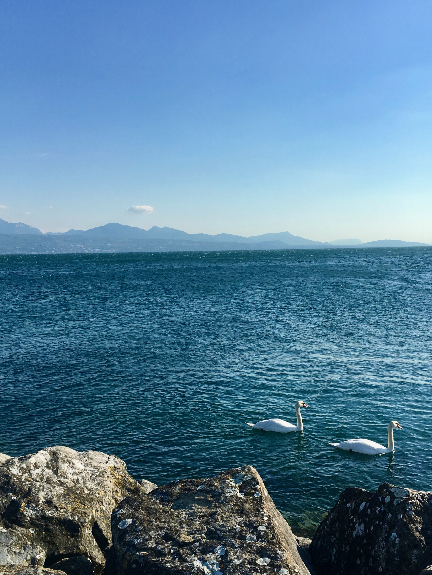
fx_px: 616
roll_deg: +2.2
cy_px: 305
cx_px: 213
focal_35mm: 37
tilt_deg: -4.3
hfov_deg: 38.7
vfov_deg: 50.1
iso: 25
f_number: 2.2
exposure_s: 1/1923
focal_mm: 4.15
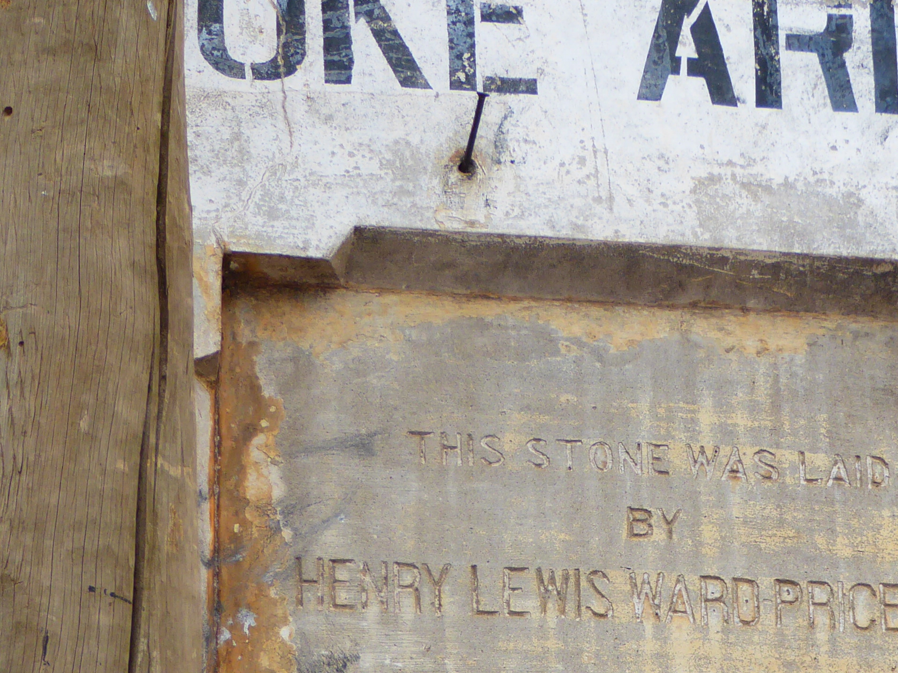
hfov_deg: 11.8
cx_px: 804
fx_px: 4306
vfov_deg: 8.9
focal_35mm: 166
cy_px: 662
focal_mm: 14.1
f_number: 4.7
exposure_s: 1/320
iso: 80
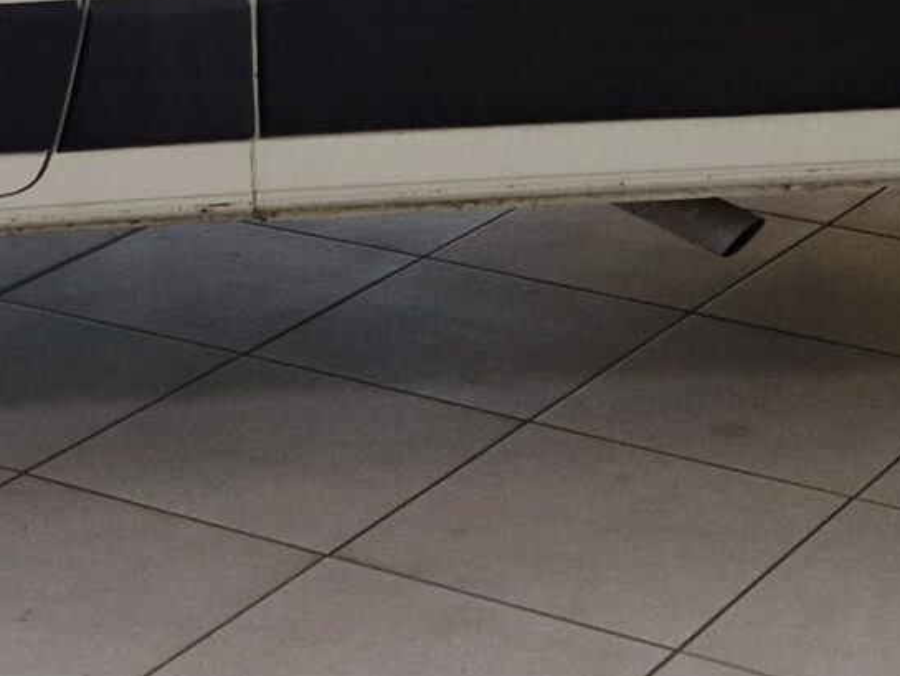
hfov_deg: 18.2
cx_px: 500
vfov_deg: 12.8
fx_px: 2809
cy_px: -436
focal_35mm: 108
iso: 320
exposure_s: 1/100
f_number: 1.8
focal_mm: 5.54
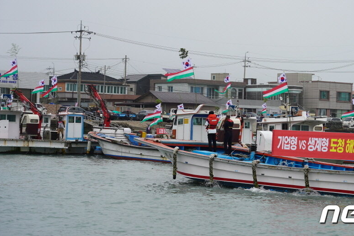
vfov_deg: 12.9
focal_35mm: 106
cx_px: 225
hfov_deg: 19.2
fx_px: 1042
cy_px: 86
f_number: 5
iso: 100
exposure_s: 1/640
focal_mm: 82
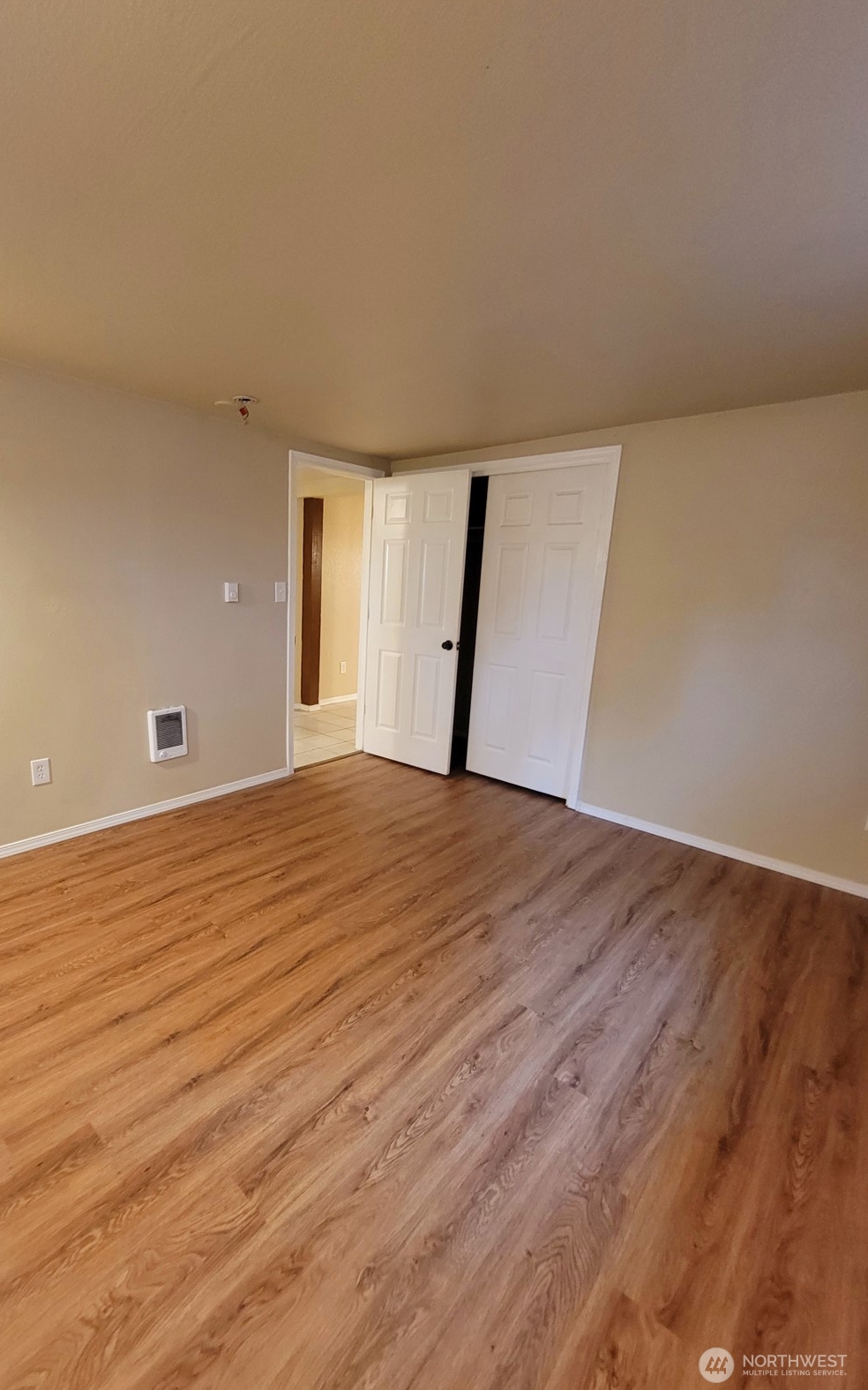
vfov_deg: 105.3
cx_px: 343
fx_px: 530
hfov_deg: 77.6
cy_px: 701
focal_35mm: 14
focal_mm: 2.2
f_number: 2.2
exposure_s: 1/30
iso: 640
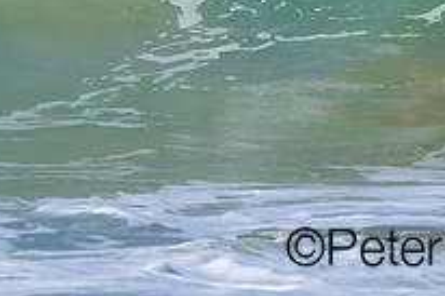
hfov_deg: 0.7
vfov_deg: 0.4
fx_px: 38238
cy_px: -151
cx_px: 376
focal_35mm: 3096
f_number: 6.3
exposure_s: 1/2000
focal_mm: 800
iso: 320
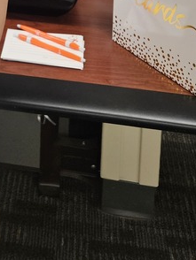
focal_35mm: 80
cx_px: -36
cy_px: -161
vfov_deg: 20.0
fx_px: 603
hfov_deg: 17.6
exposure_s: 1/120
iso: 200
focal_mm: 5.4
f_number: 1.8
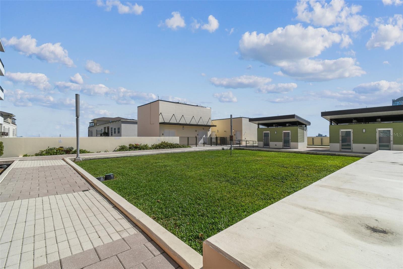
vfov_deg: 77.3
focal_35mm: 15
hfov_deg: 100.4
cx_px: 202
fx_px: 168
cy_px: 134
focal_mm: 10
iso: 100
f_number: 7.1
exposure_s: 1/320
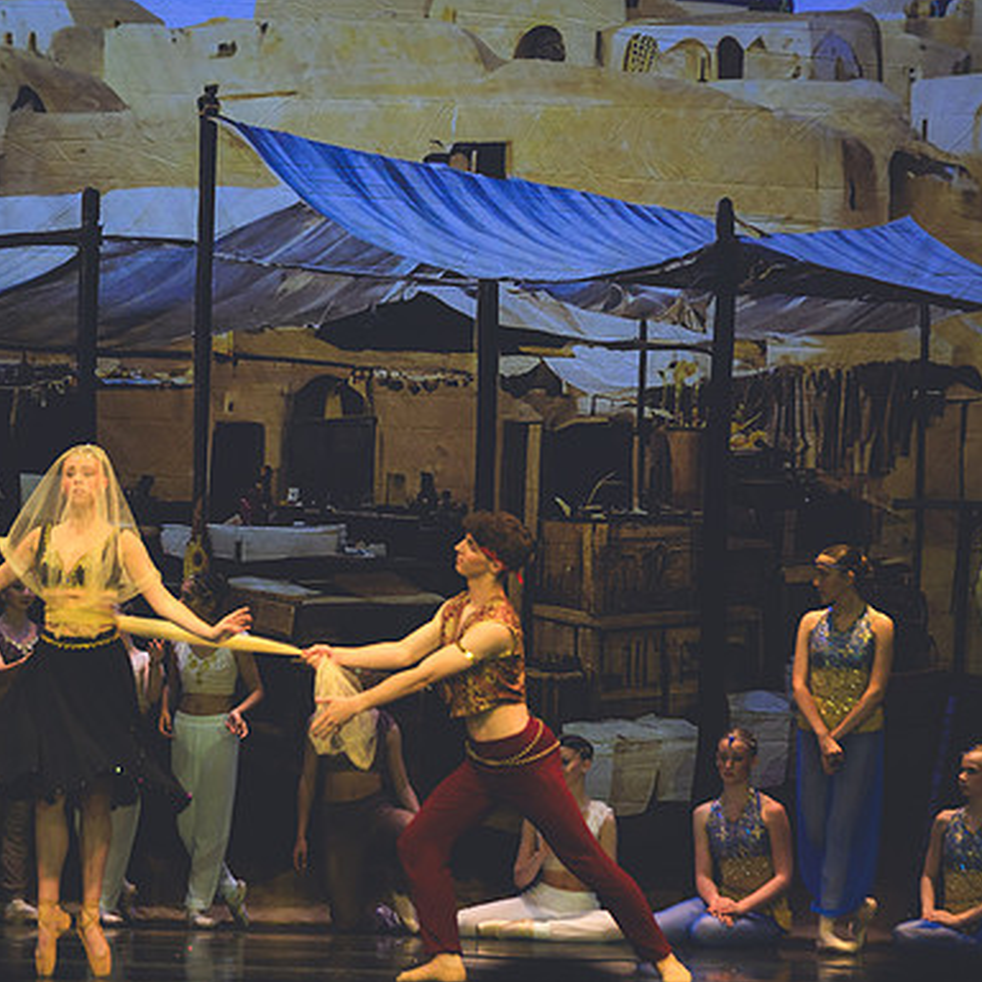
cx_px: 340
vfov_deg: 7.3
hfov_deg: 7.3
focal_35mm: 240
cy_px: 491
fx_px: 7703
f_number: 2.8
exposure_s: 1/500
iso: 900
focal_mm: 125
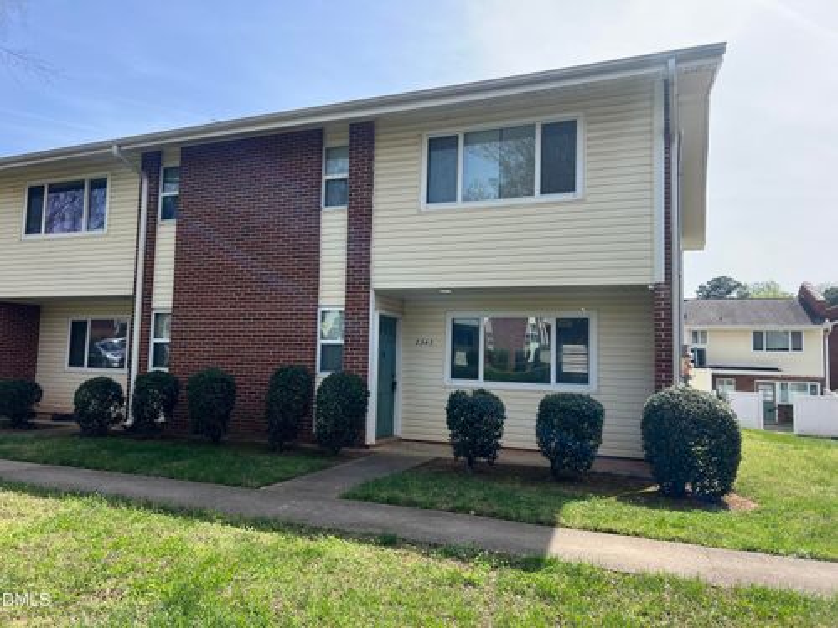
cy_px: 314
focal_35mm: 26
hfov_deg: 67.3
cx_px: 419
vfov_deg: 53.1
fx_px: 629
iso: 50
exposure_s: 1/1901
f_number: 1.5
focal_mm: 5.7
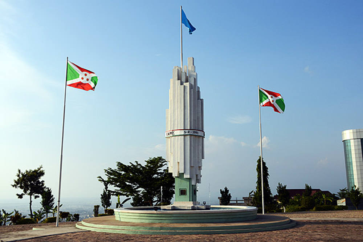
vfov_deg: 37.8
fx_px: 353
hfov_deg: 54.5
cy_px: 121
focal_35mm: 35
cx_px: 182
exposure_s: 1/2000
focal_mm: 35
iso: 400
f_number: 5.6
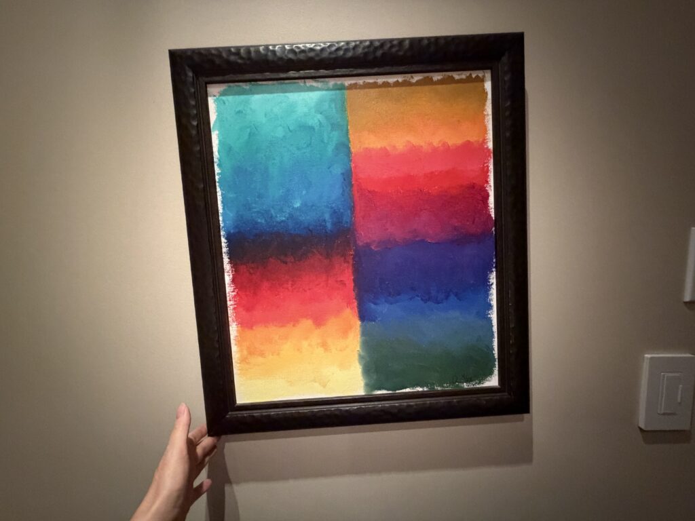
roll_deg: -0.3
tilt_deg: -3.6
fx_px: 281
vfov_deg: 85.7
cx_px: 348
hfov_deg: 102.1
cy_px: 260
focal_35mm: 14
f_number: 2.2
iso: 1250
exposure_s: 1/30
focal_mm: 2.22
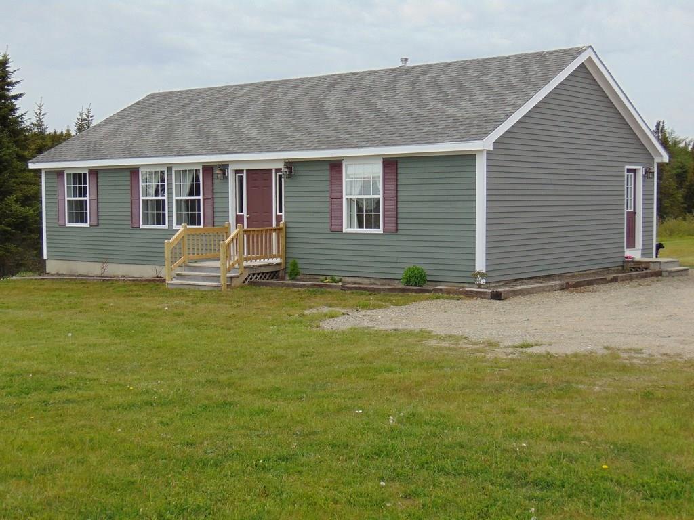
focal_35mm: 50
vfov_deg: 29.1
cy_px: 260
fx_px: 1002
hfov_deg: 38.2
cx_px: 347
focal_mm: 9
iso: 80
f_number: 3.5
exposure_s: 1/640
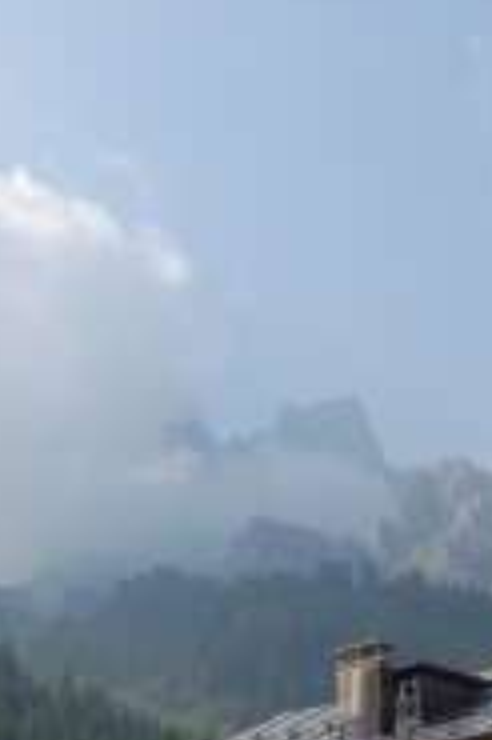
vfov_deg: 19.5
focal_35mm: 104
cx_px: 244
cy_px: 580
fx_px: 2136
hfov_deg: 13.1
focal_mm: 32
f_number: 10
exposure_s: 1/250
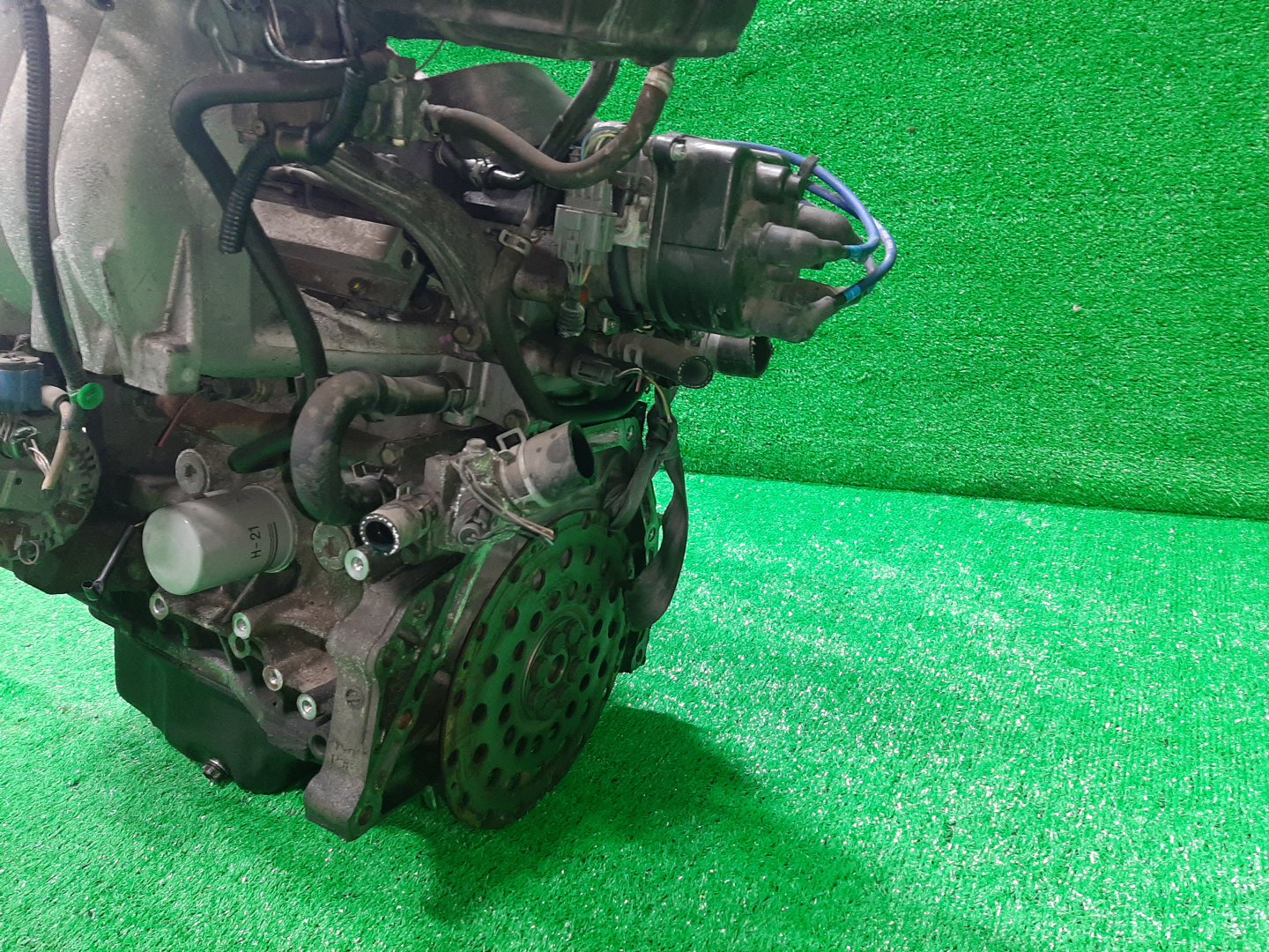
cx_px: 634
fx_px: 953
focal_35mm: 26
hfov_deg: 67.3
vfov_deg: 53.1
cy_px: 476
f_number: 1.7
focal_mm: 3.93
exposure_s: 1/33
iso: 177
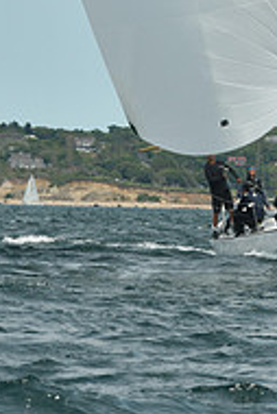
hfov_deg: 2.7
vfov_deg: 4.0
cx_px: 254
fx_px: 5967
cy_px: -187
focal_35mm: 518
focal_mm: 170
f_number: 9
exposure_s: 1/1250
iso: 320
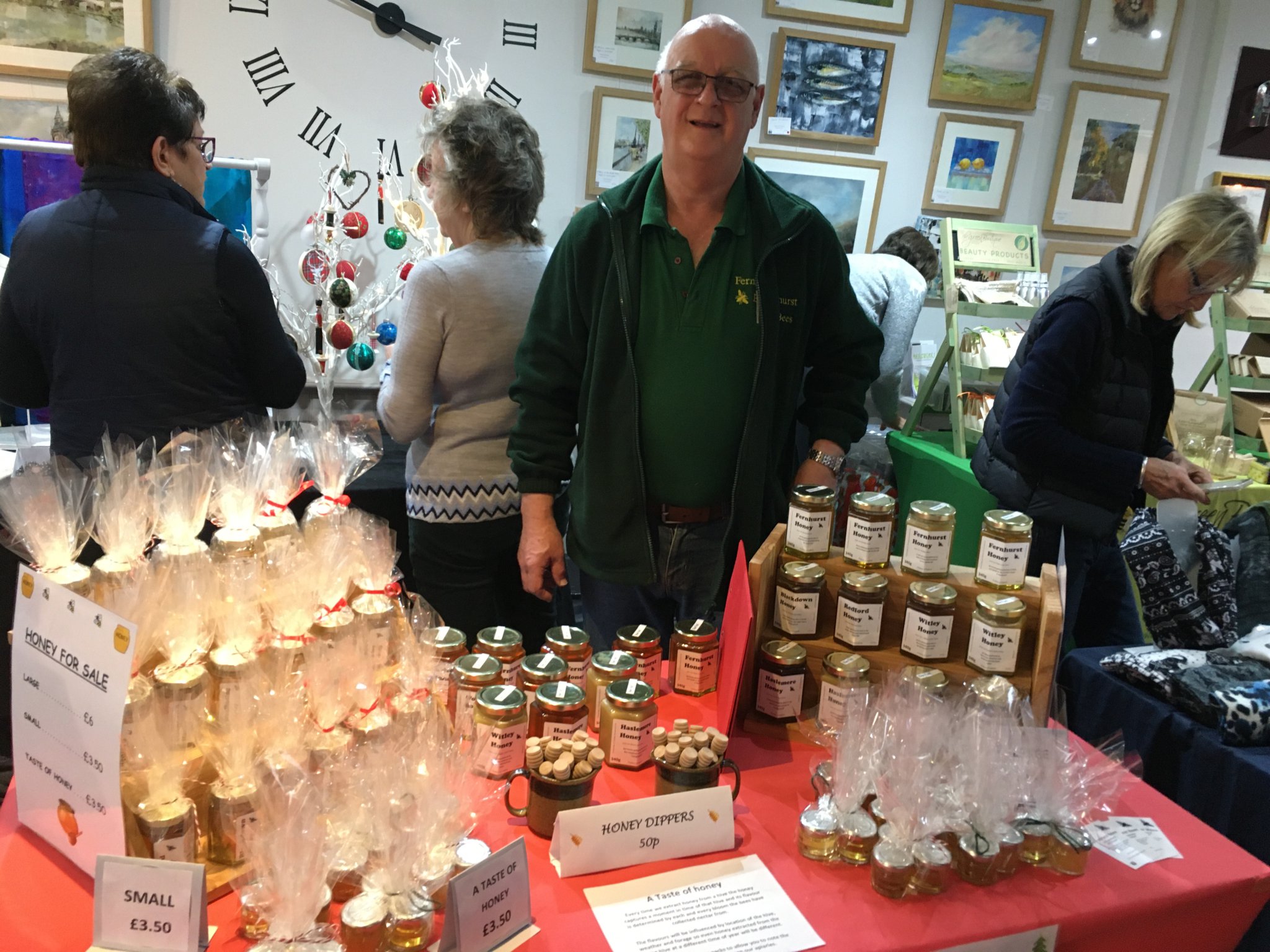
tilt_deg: -15.2
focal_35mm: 29
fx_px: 1064
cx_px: 635
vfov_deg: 48.2
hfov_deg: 61.7
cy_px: 476
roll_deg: -4.1
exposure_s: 1/33
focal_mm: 4.15
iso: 200
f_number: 2.2
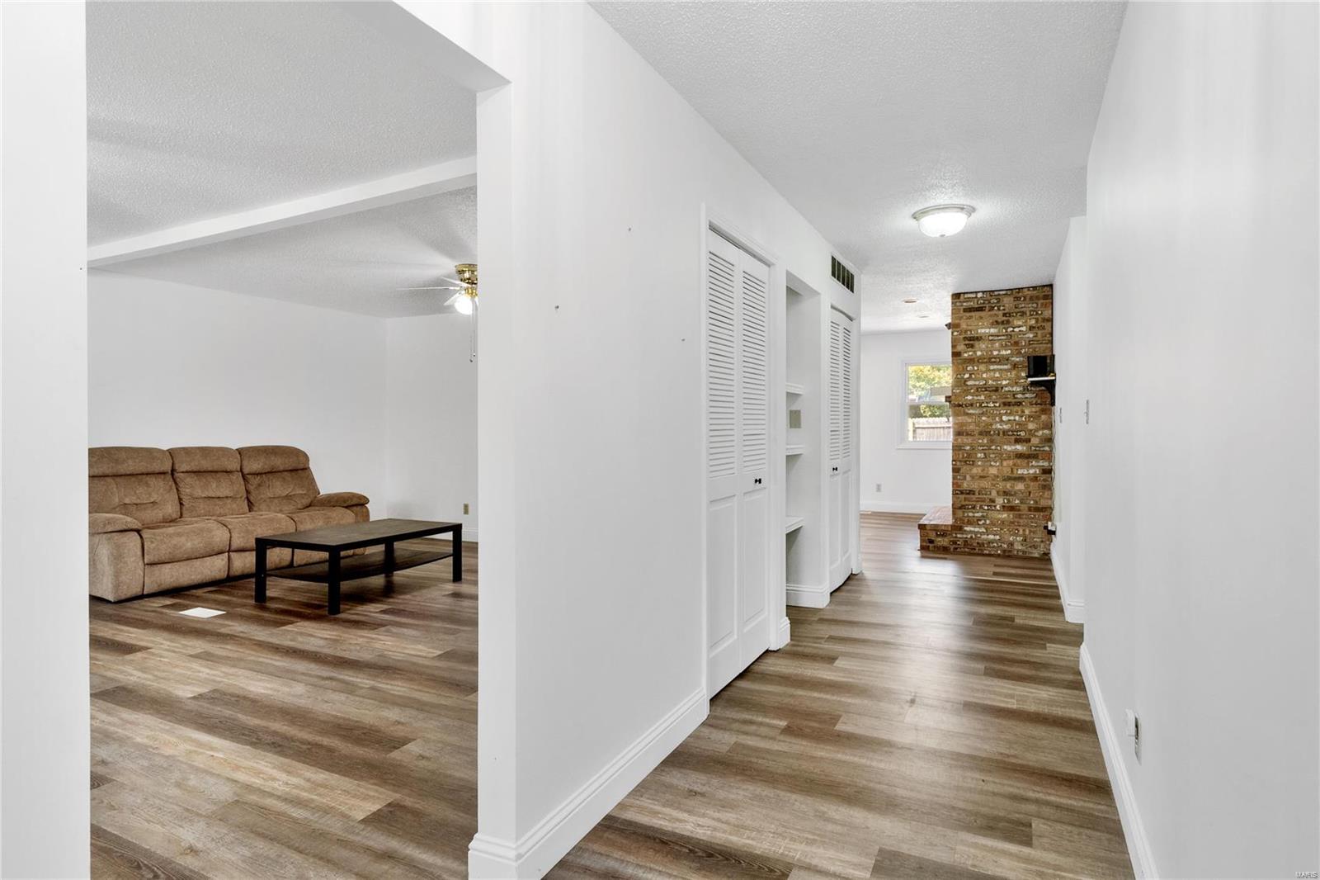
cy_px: 440
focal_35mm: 18
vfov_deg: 67.4
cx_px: 660
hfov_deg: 90.0
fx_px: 660
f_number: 10
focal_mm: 9
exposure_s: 1/2.5
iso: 400
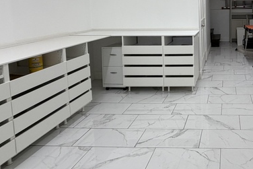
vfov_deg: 39.7
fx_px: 218
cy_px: 22
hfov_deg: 53.4
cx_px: 223
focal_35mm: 31
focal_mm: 2.22
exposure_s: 1/120
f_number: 2.2
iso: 80
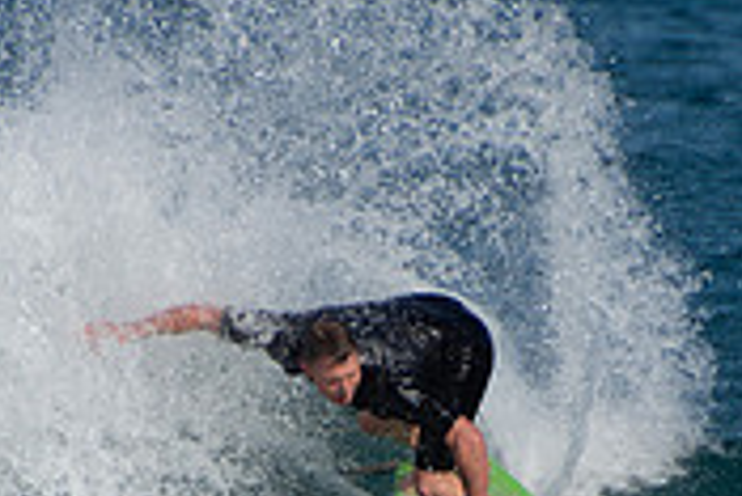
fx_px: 41028
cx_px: 399
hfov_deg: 1.0
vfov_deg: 0.7
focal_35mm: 1989
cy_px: 608
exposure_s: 1/1600
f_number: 5.6
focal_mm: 400
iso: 160
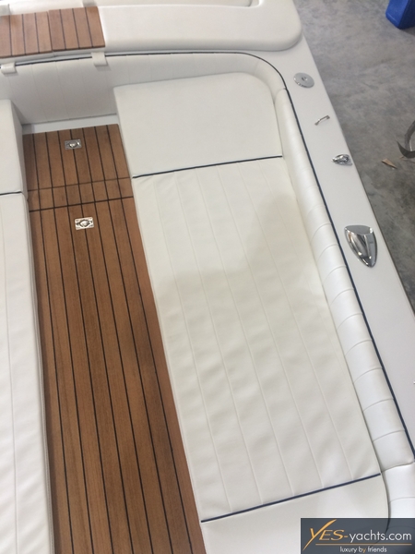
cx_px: 208
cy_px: 277
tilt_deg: -55.9
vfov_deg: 61.7
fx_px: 464
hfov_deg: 48.2
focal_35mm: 29
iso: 40
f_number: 2.2
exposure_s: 1/33
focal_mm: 4.15
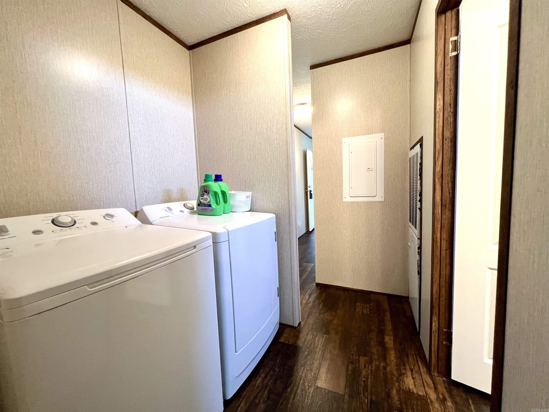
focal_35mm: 13
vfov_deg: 89.9
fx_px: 206
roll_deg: +2.1
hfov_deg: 106.2
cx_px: 274
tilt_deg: -4.9
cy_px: 206
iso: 200
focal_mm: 1.57
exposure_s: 1/60
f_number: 1.8
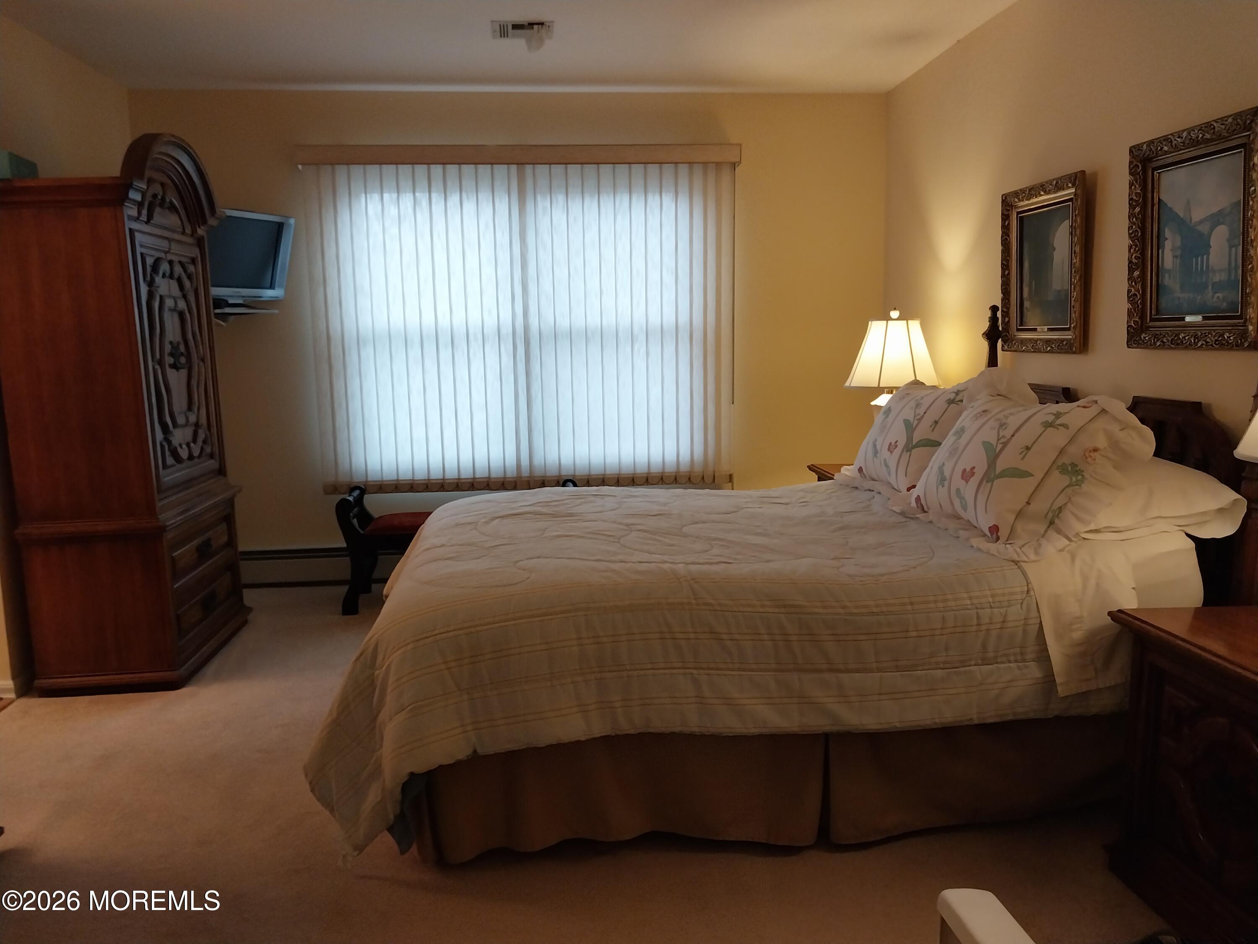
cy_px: 472
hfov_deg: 67.3
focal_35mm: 26
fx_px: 945
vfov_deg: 53.1
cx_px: 629
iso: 200
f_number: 1.8
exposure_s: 1/60
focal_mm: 4
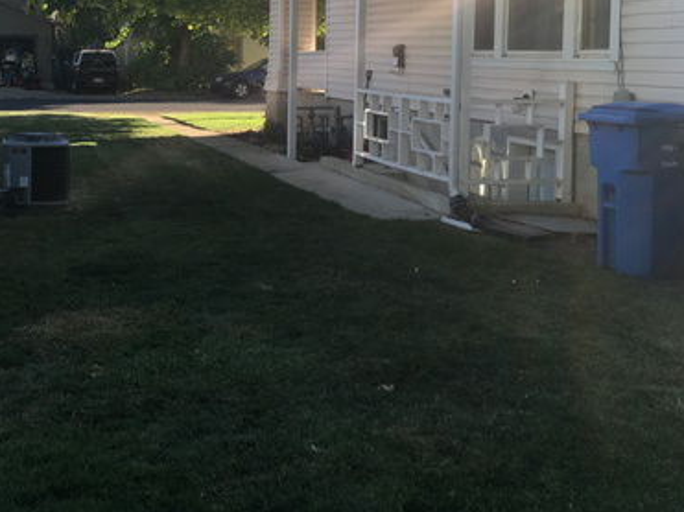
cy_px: 118
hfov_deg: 36.6
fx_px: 988
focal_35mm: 50
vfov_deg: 28.6
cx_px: 112
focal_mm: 4.15
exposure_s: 1/289
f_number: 2.2
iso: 25
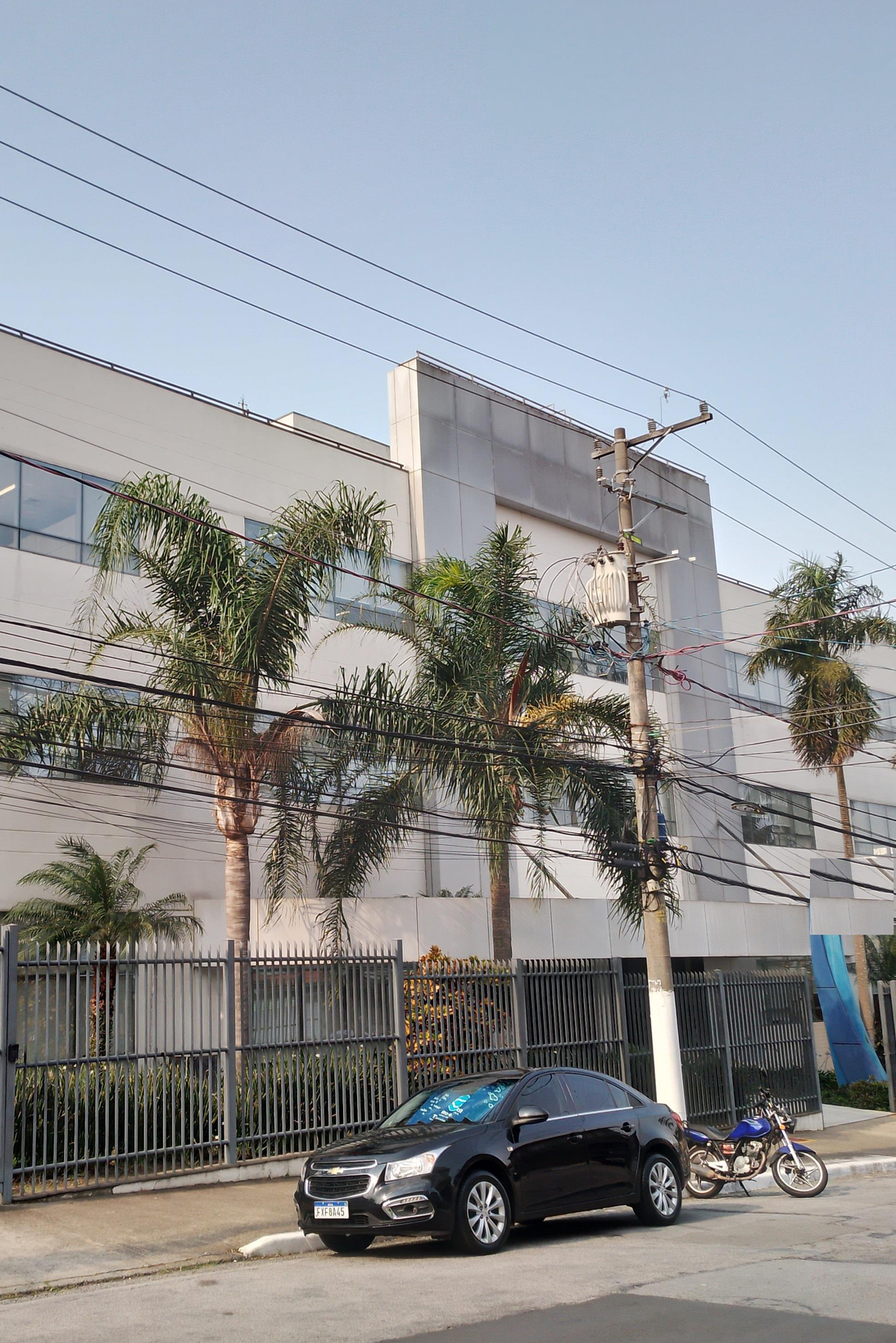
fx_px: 1828
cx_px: 305
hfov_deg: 27.4
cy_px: 674
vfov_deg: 40.3
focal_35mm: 49
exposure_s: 1/333
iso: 50
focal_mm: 3.94
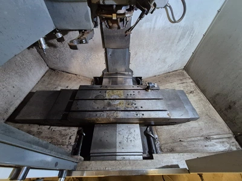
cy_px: 90
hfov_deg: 106.2
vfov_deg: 89.9
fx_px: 91
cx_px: 121
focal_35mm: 13
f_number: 2.2
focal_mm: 1.74
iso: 1250
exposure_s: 1/60
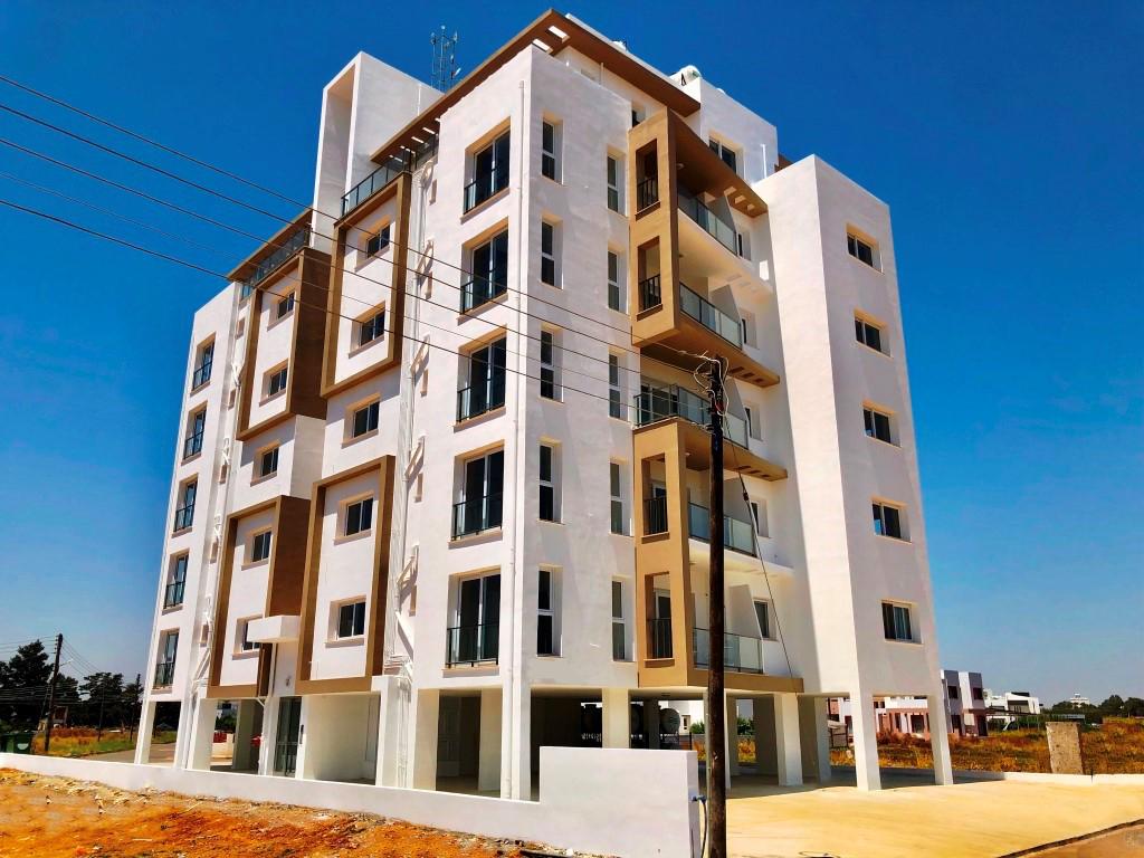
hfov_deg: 63.4
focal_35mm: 28
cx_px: 572
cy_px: 429
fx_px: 925
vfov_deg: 49.7
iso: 20
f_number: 1.8
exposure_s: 1/4000
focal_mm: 4
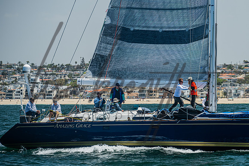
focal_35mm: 227
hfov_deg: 9.1
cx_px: 157
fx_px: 1568
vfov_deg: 6.1
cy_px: 85
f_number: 6.3
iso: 320
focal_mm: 175
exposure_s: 1/640
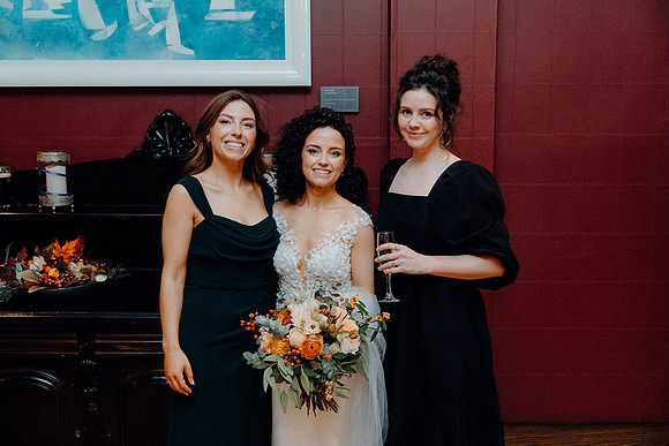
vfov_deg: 31.9
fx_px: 781
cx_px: 334
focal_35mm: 42
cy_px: 223
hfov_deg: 46.4
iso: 3200
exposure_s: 1/160
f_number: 3.5
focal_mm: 42
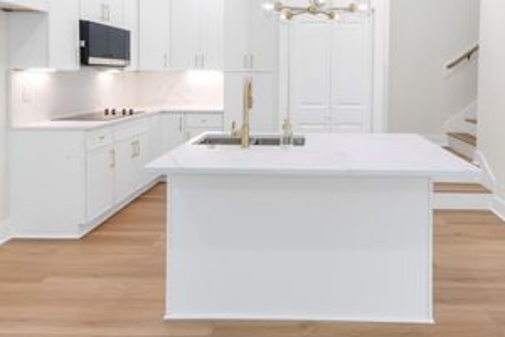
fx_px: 351
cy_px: 77
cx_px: 310
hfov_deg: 70.6
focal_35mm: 25
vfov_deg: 48.9
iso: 250
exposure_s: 1.6
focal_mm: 15
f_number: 9
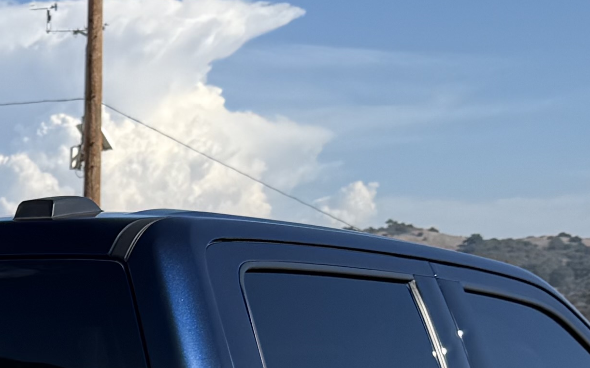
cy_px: 705
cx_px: -276
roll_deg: +0.2
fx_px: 1913
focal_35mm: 119
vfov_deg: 10.3
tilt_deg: -9.8
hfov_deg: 16.1
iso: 80
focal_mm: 6.76
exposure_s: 1/4167
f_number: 1.78
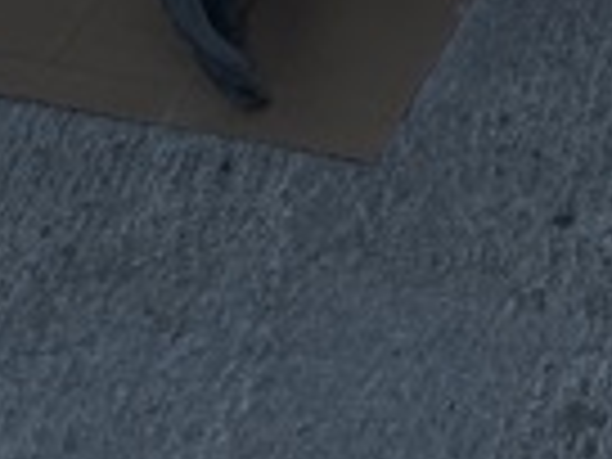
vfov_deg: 11.2
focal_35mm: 122
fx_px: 2157
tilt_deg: -42.0
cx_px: 1233
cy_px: -407
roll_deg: +8.0
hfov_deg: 13.7
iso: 50
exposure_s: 1/6211
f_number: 1.5
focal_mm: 5.7
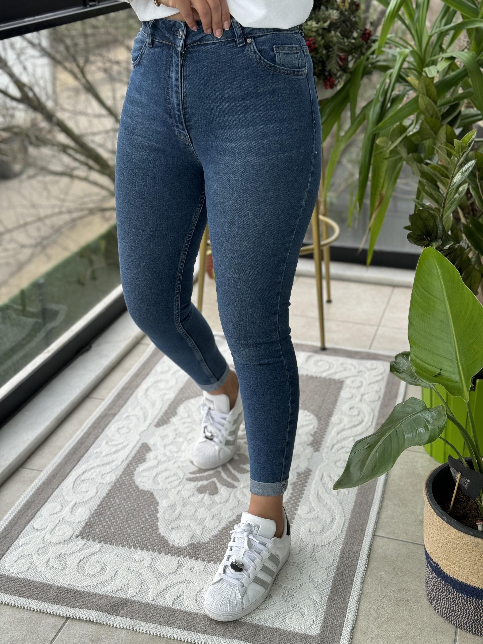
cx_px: 242
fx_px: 893
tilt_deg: -41.0
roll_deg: +0.7
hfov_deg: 30.3
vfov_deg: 39.7
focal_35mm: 48
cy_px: 322
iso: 64
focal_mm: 6.86
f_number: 1.78
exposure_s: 1/169
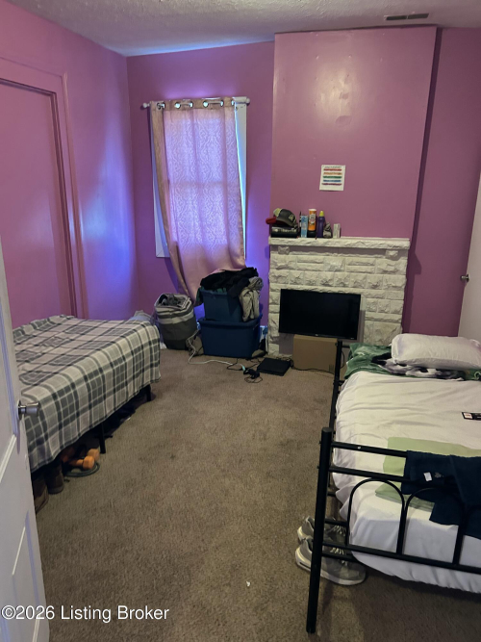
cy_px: 321
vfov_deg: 67.3
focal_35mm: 26
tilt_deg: -17.4
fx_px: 482
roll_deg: +0.6
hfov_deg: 53.0
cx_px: 240
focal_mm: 5.7
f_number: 1.5
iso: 400
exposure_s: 1/40
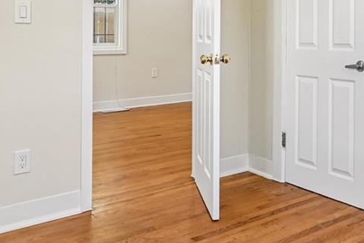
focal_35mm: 47
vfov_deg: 27.6
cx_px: 298
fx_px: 475
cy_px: 24
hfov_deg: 40.0
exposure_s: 1/15
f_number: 10
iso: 320
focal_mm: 14
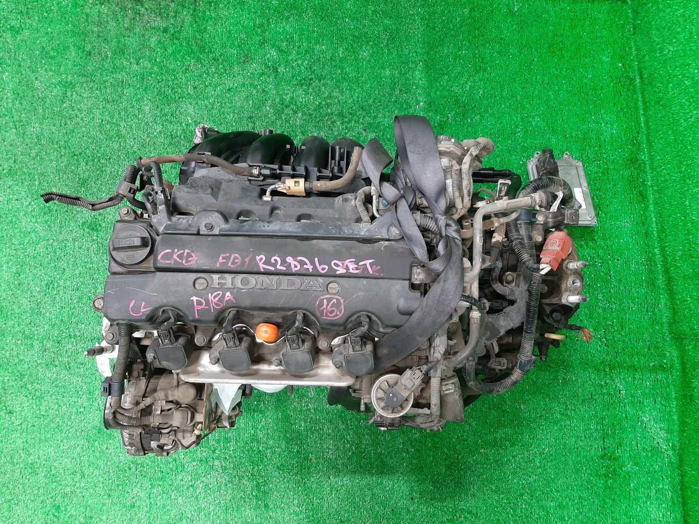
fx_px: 525
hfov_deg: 67.3
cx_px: 350
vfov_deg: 53.1
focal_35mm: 26
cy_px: 262
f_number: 1.7
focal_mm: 3.93
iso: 187
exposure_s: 1/50
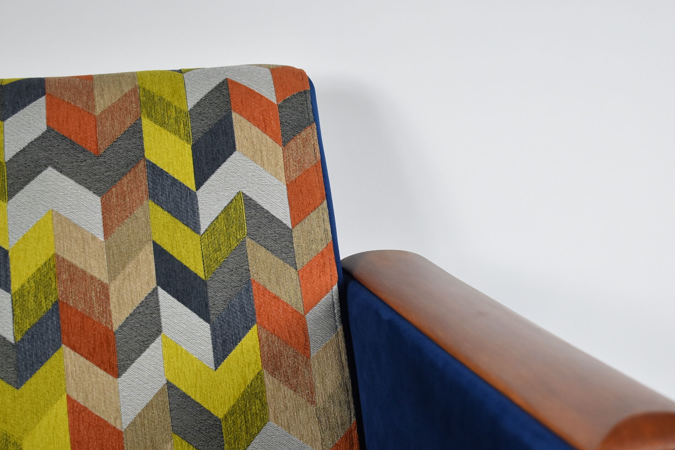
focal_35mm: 71
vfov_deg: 19.1
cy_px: 297
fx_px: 1331
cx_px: 425
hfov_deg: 28.3
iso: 800
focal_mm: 34
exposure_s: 1/125
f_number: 4.5
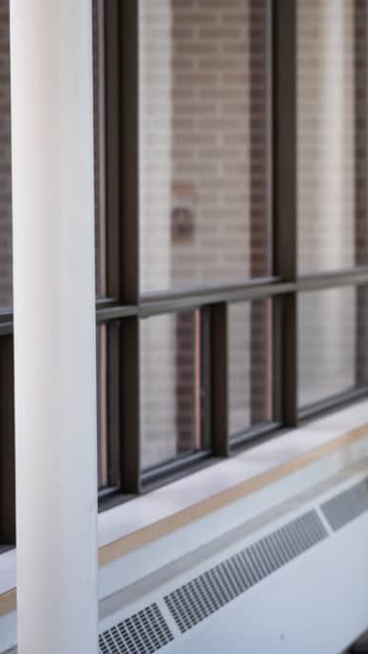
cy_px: 326
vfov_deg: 15.9
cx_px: 469
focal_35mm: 135
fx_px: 2340
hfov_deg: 8.9
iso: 200
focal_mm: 85
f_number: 3.5
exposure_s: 1/500
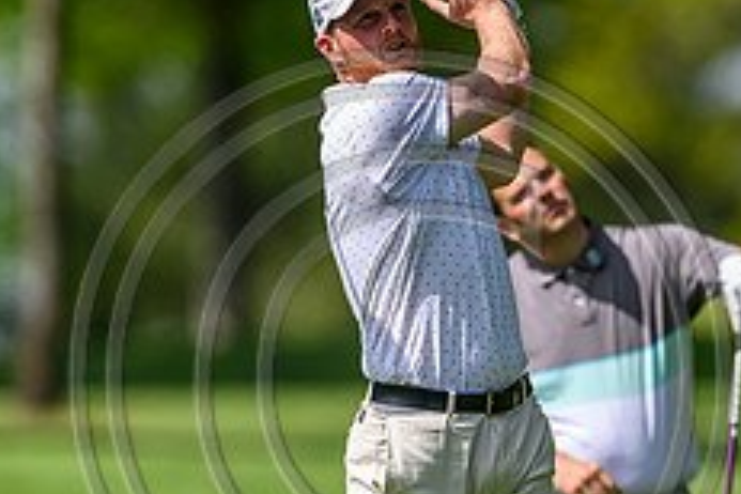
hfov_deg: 2.1
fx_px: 20664
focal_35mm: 1004
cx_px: 401
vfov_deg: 1.4
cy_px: 374
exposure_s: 1/6400
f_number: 3.5
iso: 500
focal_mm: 400
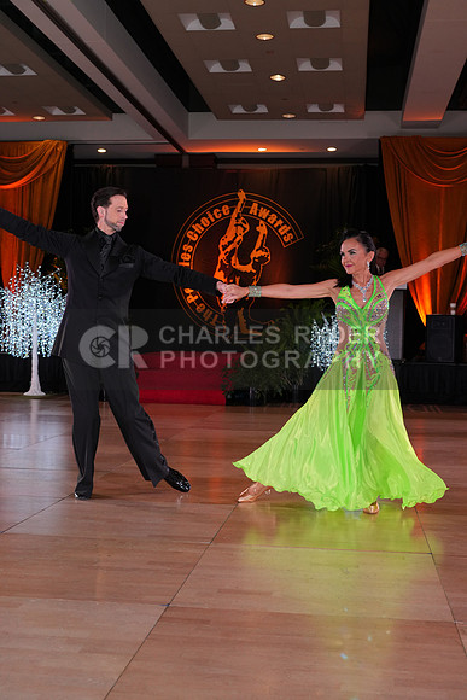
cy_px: 350
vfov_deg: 42.7
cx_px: 234
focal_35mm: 46
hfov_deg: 29.3
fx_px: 894
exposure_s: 1/200
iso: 1250
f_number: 5.6
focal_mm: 46
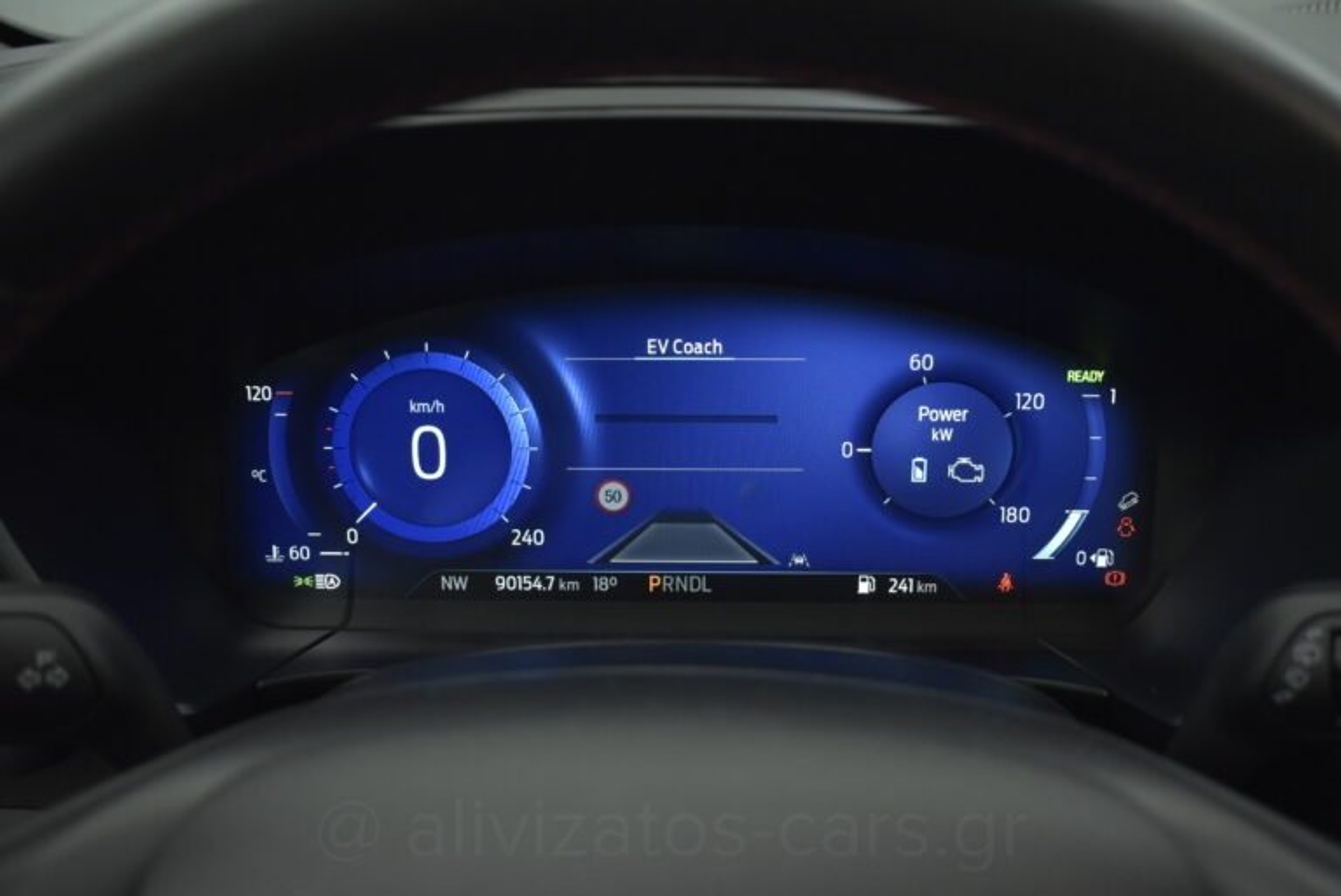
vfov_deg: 33.1
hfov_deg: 47.9
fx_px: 1509
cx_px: 670
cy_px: 448
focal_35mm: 40
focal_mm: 27
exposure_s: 1/80
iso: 1600
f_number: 4
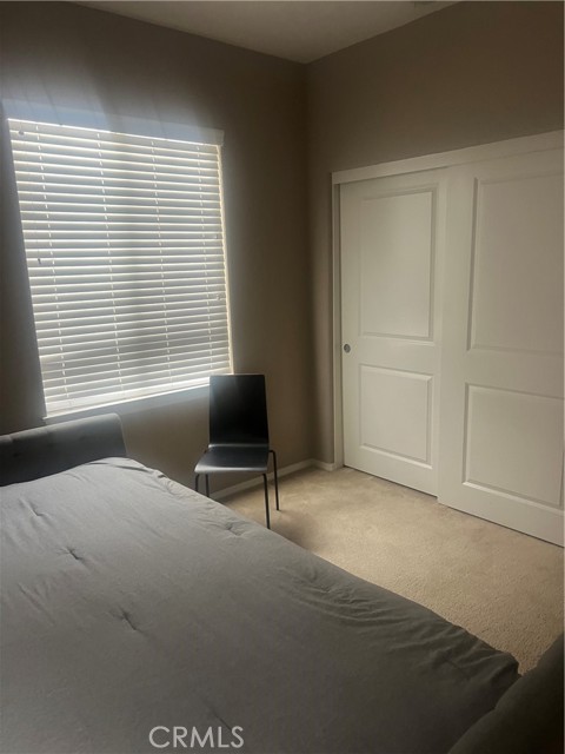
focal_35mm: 26
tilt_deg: -9.2
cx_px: 282
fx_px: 566
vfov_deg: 67.3
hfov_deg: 53.1
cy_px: 377
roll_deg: +1.5
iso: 200
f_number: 1.5
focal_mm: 5.7
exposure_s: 1/60
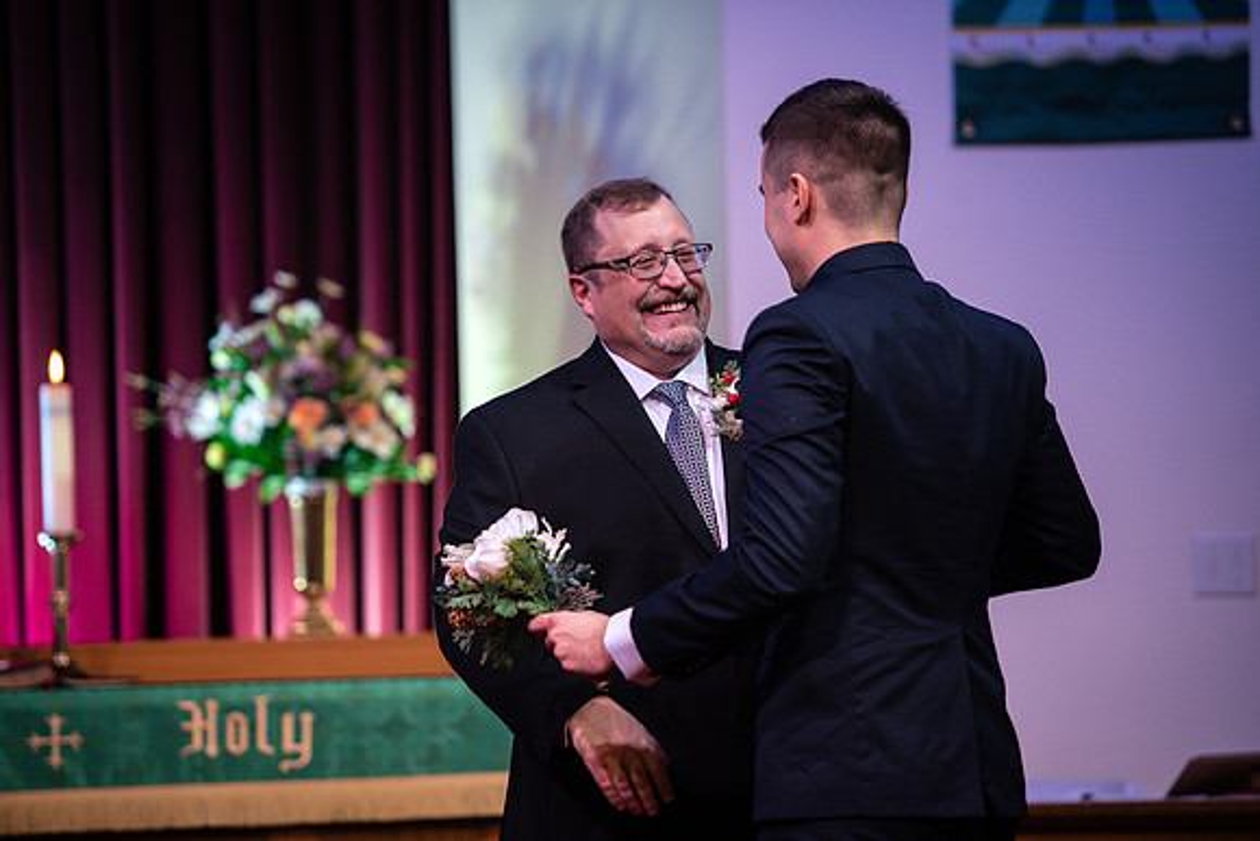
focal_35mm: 170
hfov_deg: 12.1
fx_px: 5951
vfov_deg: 8.1
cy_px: 420
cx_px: 630
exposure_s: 1/200
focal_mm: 170
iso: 800
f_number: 2.8
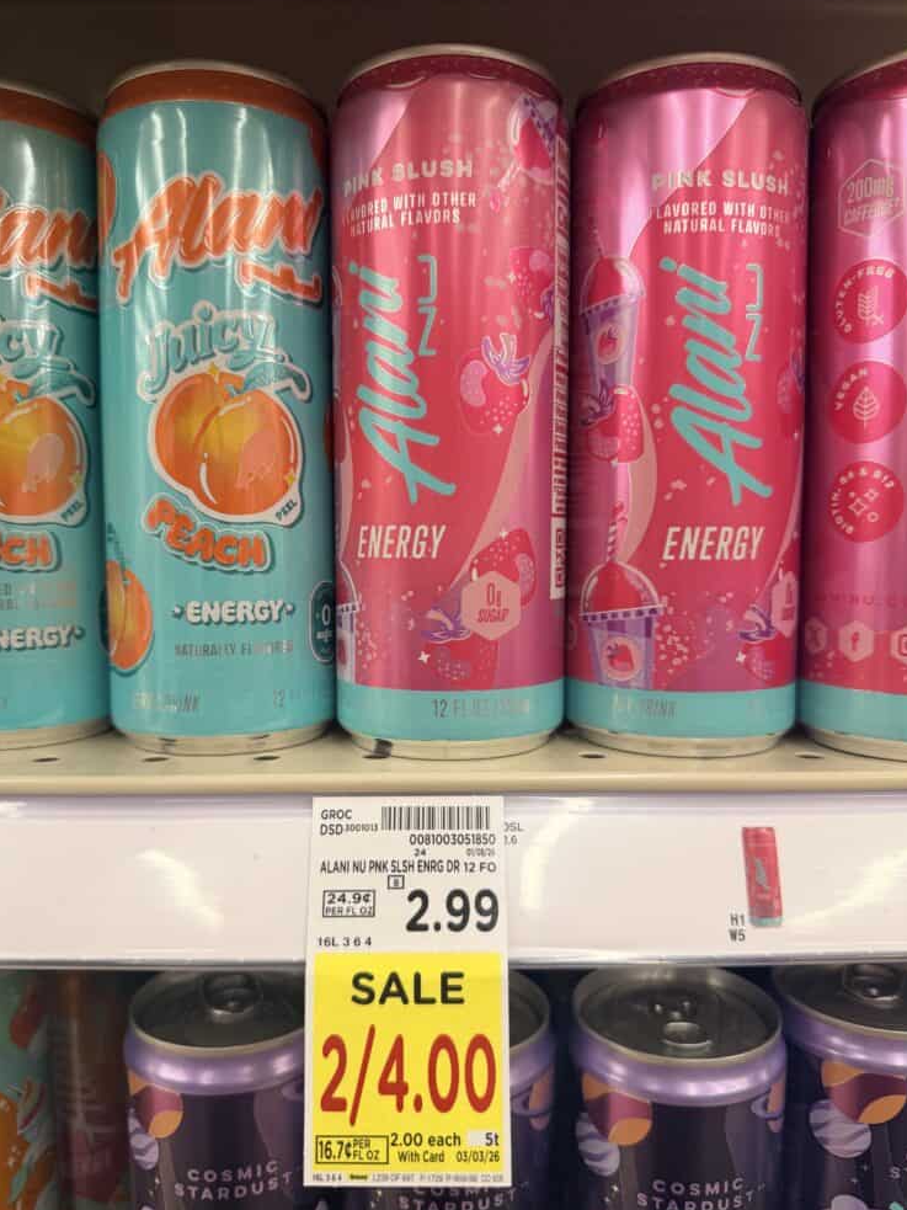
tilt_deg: -6.5
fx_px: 874
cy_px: 611
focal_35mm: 25
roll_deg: +0.3
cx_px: 450
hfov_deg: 54.9
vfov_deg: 69.4
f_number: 1.78
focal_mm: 6.76
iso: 125
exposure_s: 1/69
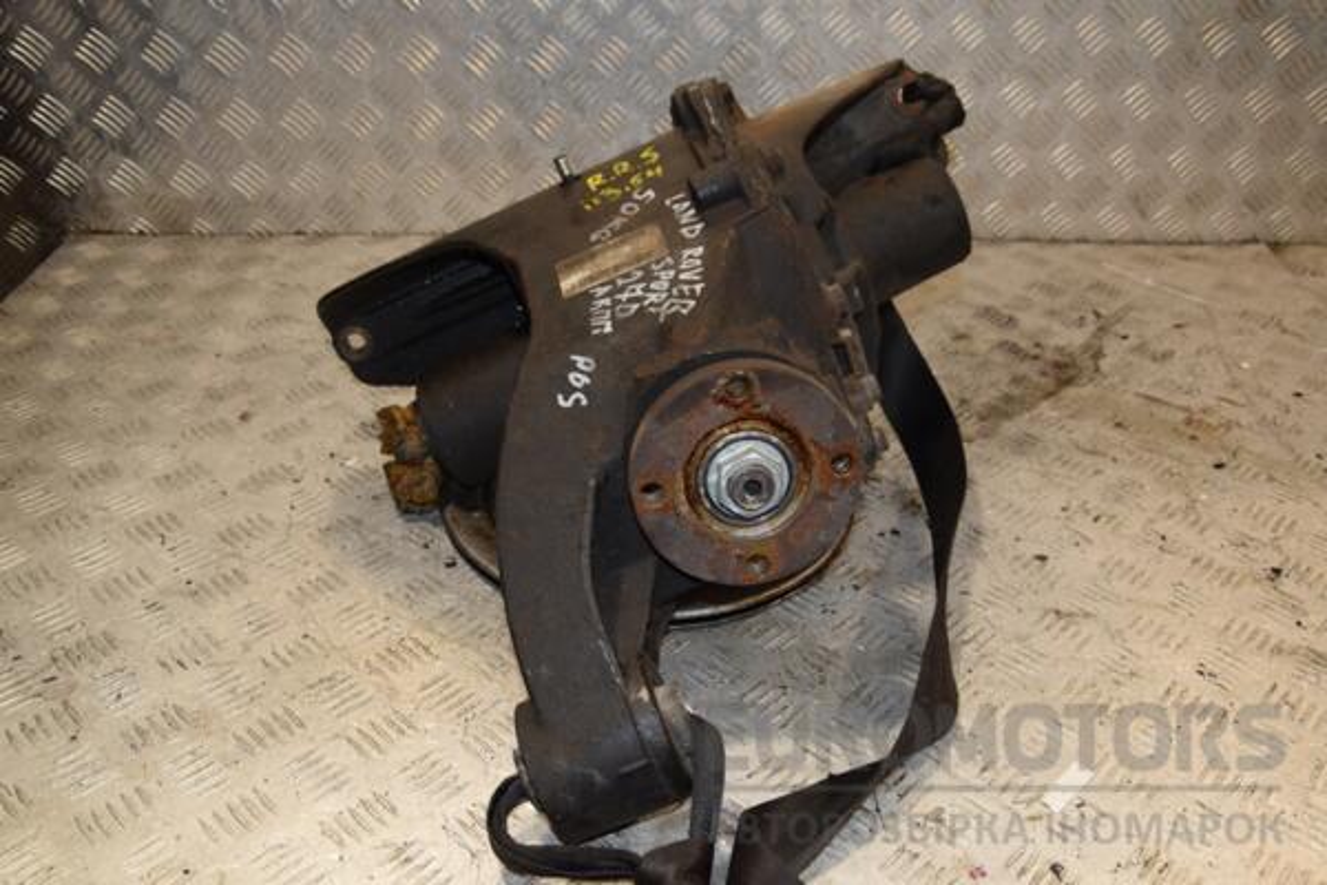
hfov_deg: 57.2
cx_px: 664
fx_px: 1216
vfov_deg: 40.0
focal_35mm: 33
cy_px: 442
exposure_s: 1/200
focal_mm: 22
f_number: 6.3
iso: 800
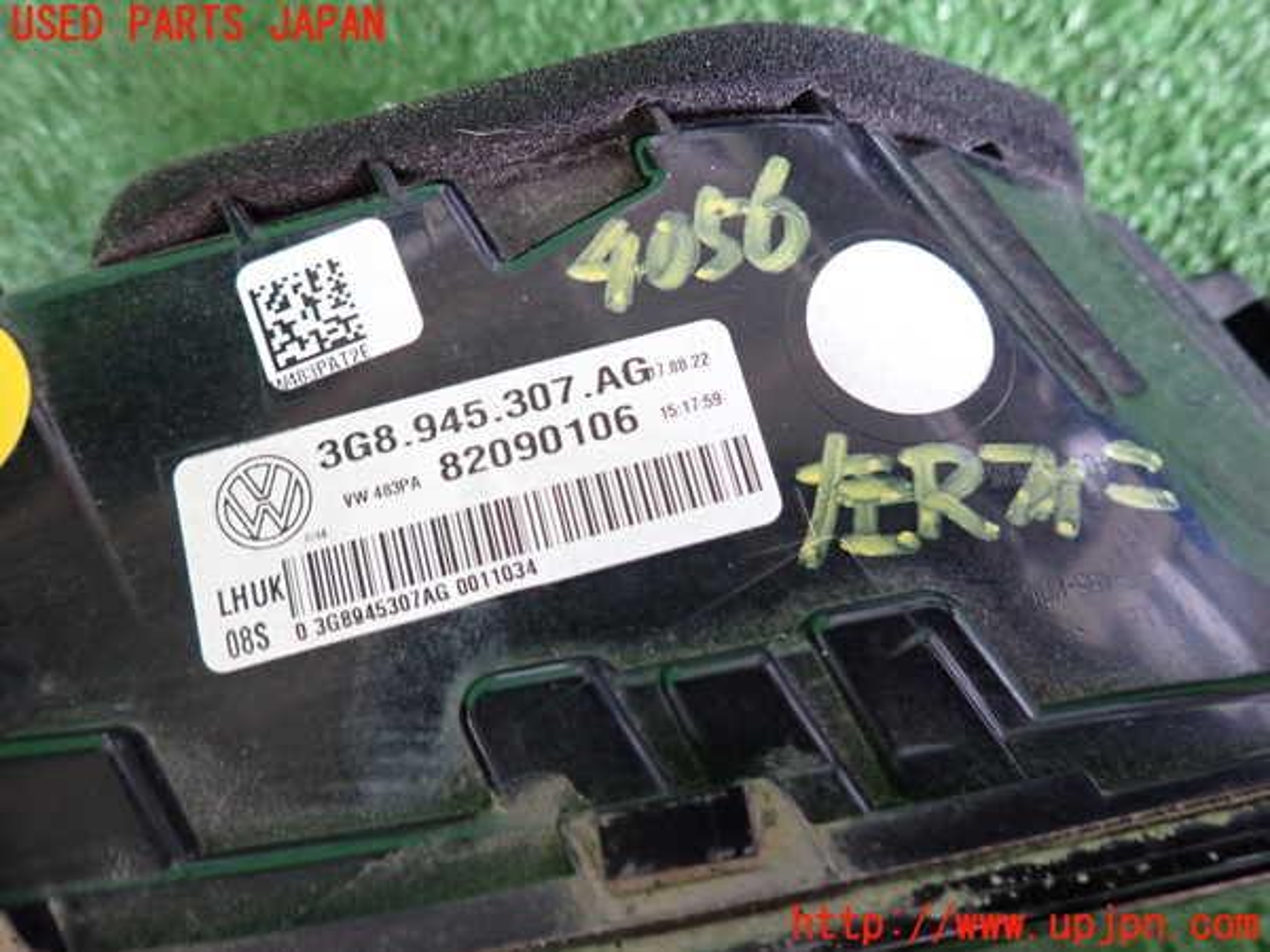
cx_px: 635
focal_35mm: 25
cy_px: 476
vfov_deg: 54.9
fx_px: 917
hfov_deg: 69.4
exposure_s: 1/30
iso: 320
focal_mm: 4.5
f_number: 2
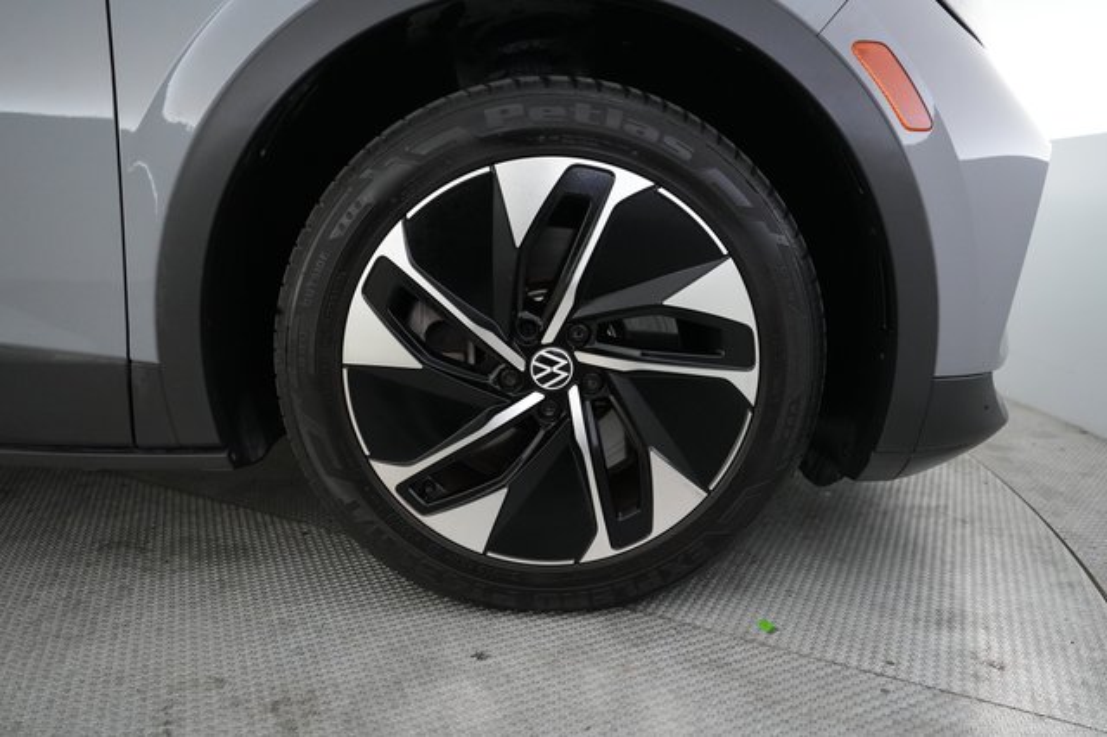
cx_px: 554
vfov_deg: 53.1
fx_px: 738
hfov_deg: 73.8
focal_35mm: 24
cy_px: 368
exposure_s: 1/160
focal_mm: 24
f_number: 2.8
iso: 5000
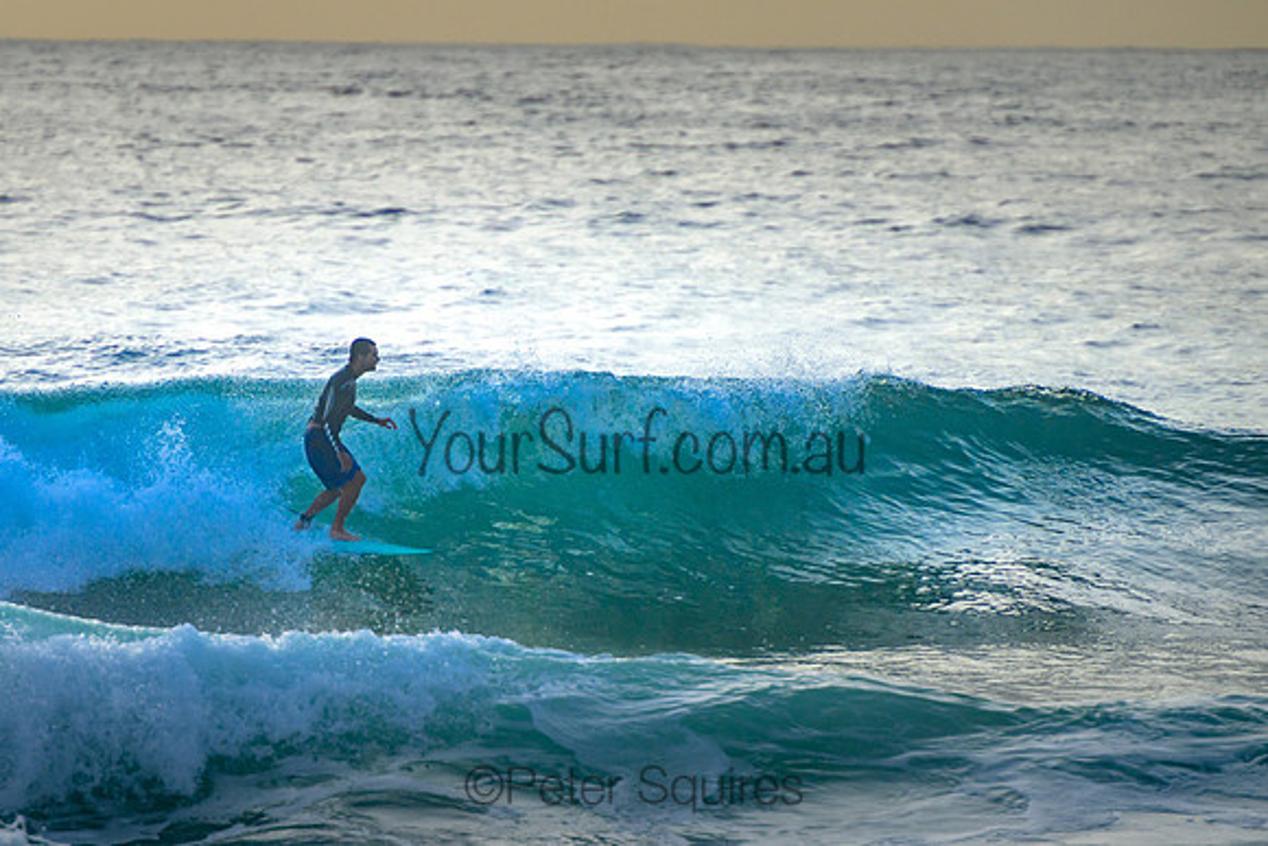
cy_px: 418
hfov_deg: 3.7
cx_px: 484
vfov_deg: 2.5
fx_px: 19369
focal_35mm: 550
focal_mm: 400
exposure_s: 1/2000
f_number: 5.6
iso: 640
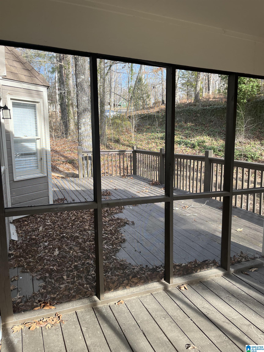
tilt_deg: -8.0
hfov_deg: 53.1
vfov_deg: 67.3
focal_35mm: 26
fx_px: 264
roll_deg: +0.8
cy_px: 176
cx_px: 132
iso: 40
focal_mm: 5.1
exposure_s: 1/271
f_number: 1.6
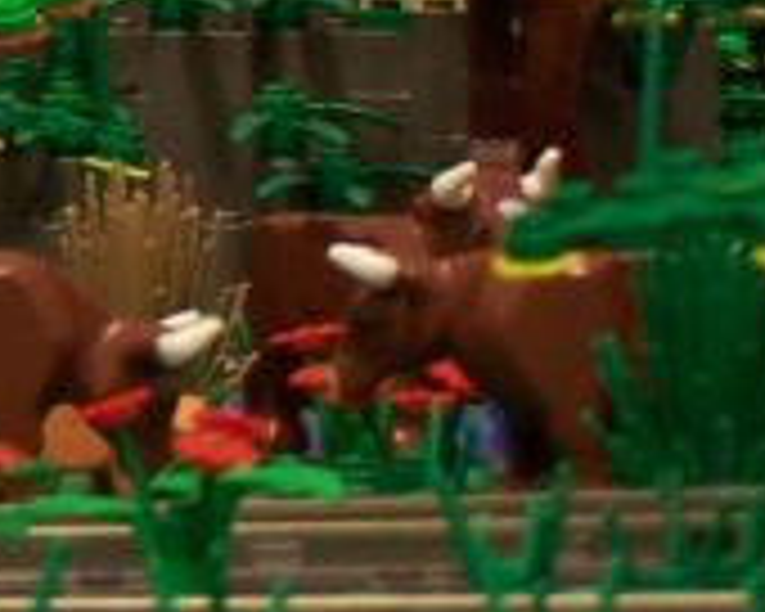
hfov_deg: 4.3
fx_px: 9962
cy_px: -558
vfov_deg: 3.5
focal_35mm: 440
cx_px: -1476
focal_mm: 12.4
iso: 80
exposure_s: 1/2
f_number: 3.2
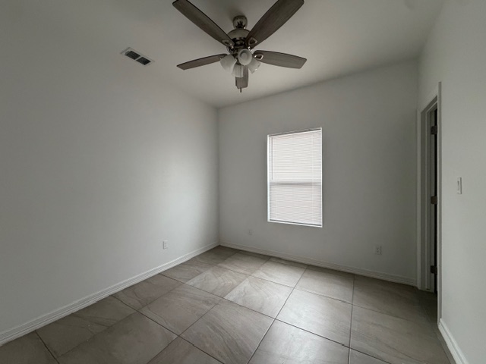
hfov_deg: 102.1
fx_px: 197
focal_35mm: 14
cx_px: 243
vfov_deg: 85.7
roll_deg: +1.1
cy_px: 182
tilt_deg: +0.1
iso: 400
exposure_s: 1/60
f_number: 2.2
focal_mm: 2.22
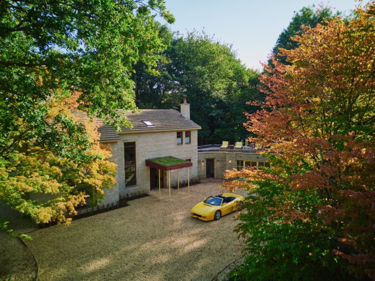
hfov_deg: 71.6
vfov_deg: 56.8
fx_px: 260
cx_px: 188
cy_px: 140
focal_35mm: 24
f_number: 1.7
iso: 130
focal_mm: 6.72
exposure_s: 1/640
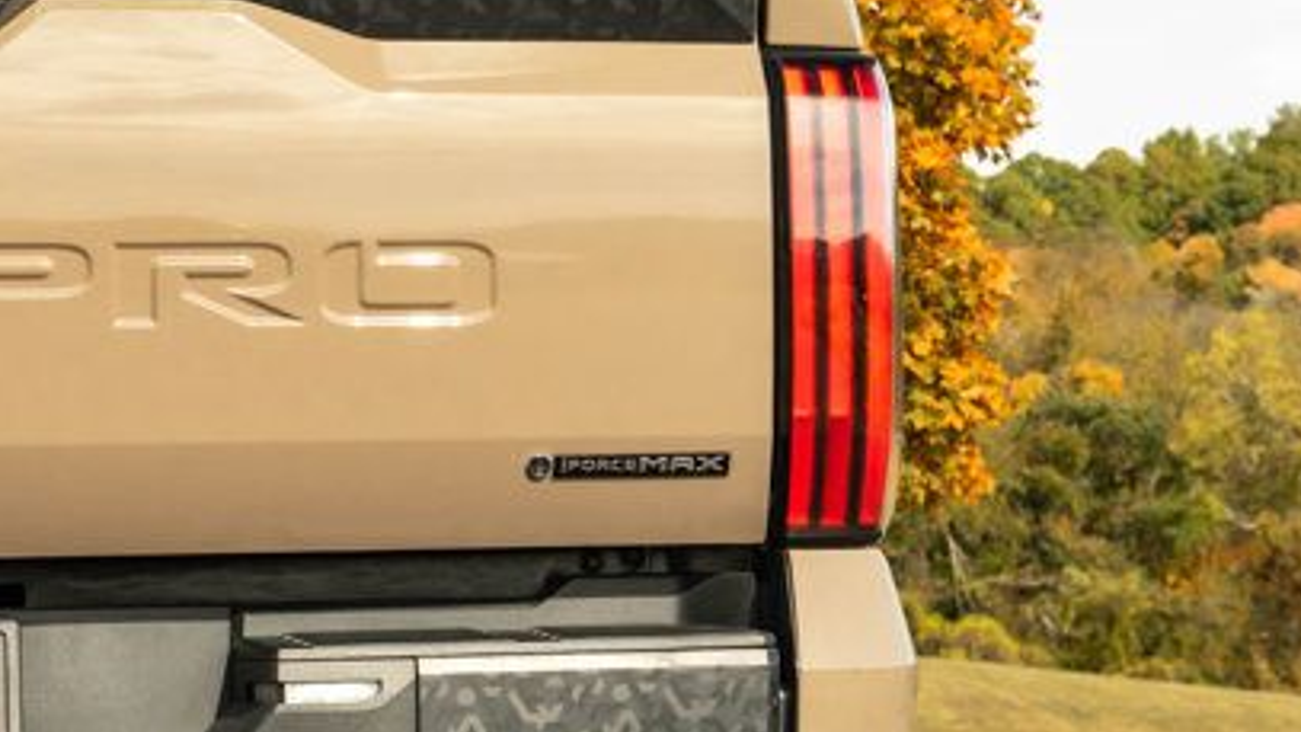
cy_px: 368
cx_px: 866
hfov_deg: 14.0
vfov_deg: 7.9
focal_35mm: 153
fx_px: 5278
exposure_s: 1/500
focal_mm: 62
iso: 800
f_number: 10
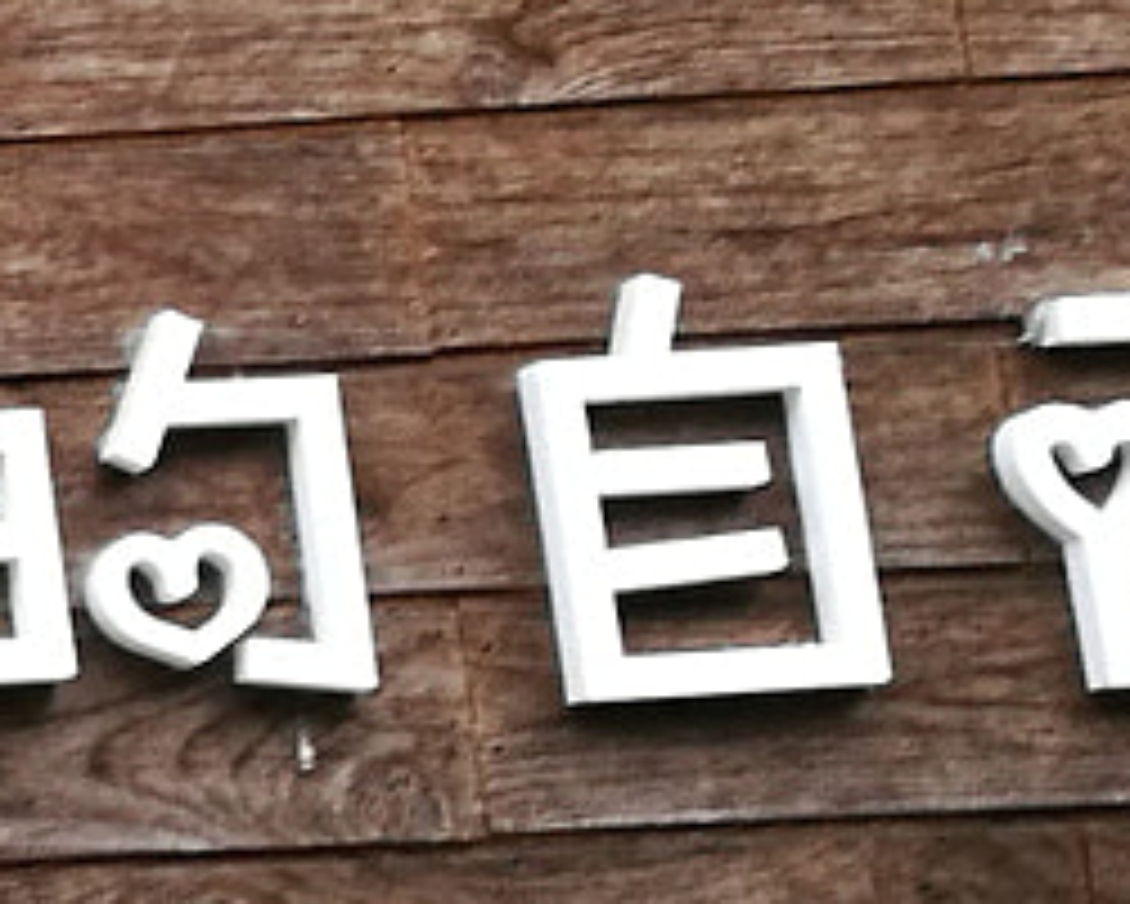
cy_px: 436
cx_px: -2404
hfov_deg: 9.0
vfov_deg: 9.2
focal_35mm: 168
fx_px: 5621
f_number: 2.2
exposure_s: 1/60
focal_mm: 4.5
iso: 64
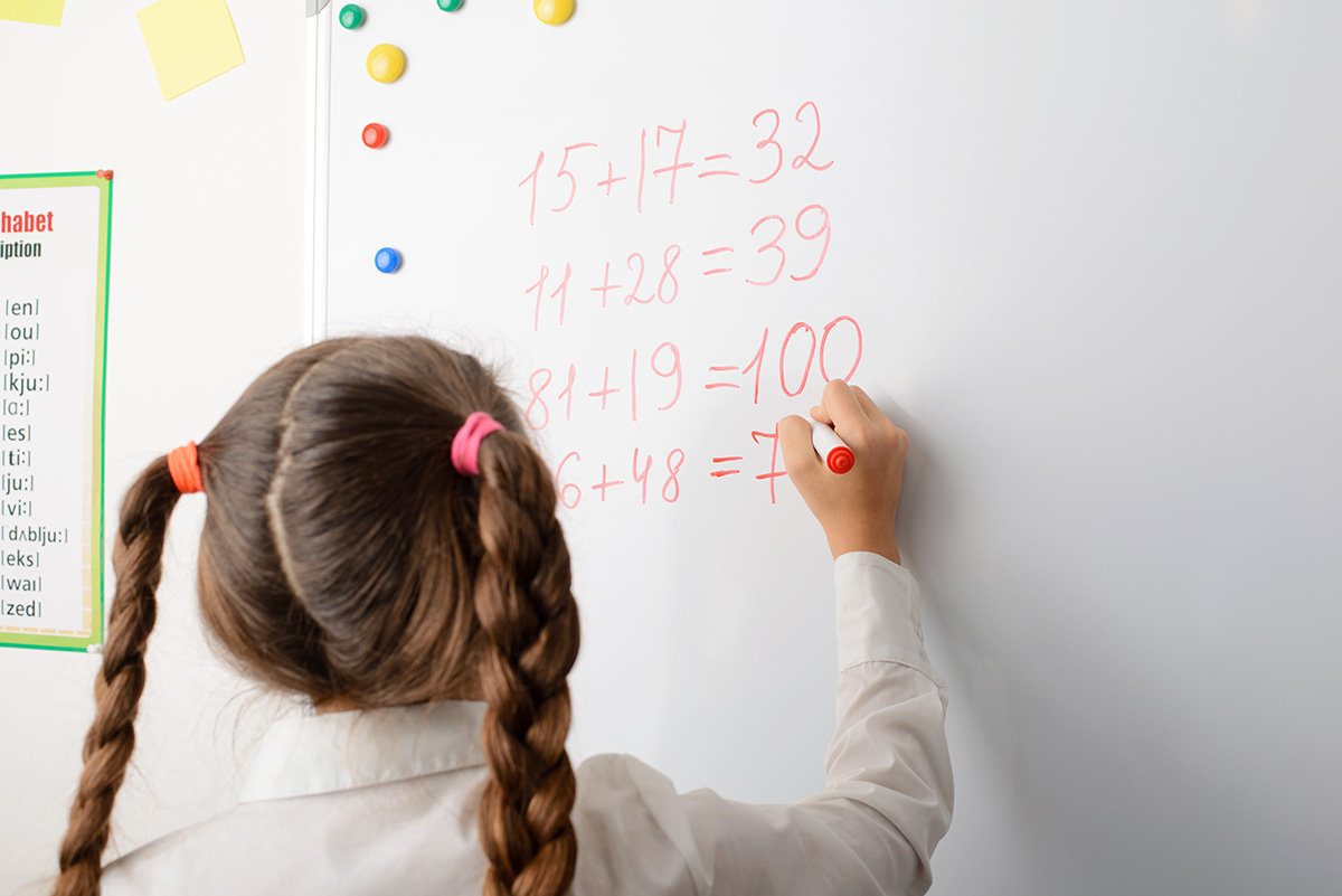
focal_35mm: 50
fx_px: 1864
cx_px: 671
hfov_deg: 39.6
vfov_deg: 27.0
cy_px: 448
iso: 100
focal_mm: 50
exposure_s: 1/125
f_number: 5.6
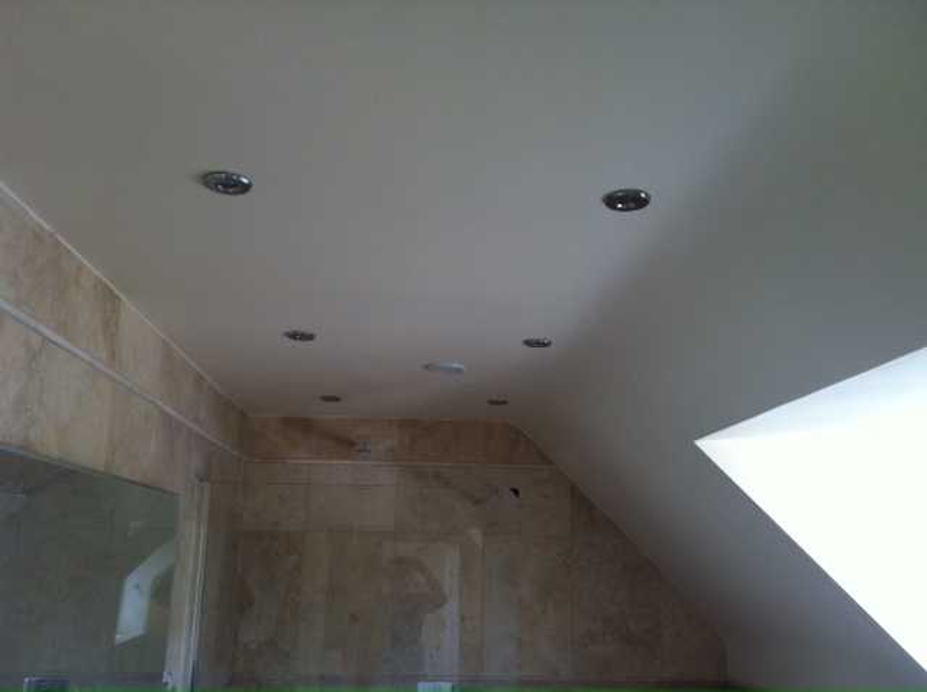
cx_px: 464
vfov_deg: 40.6
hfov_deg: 52.7
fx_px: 936
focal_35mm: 35
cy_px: 346
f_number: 2.8
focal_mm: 3.85
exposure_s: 1/30
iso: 80
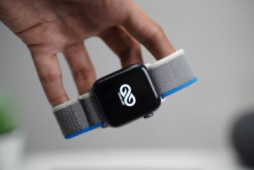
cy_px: 85
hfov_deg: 28.8
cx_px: 127
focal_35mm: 70
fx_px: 494
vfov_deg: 19.5
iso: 800
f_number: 4
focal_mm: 70
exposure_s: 1/80
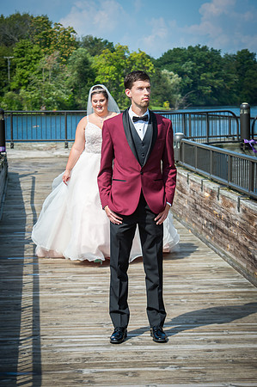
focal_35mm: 110
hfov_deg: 12.4
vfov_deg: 18.6
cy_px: 194
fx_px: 1181
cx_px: 128
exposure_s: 1/180
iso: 100
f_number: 9.5
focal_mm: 110
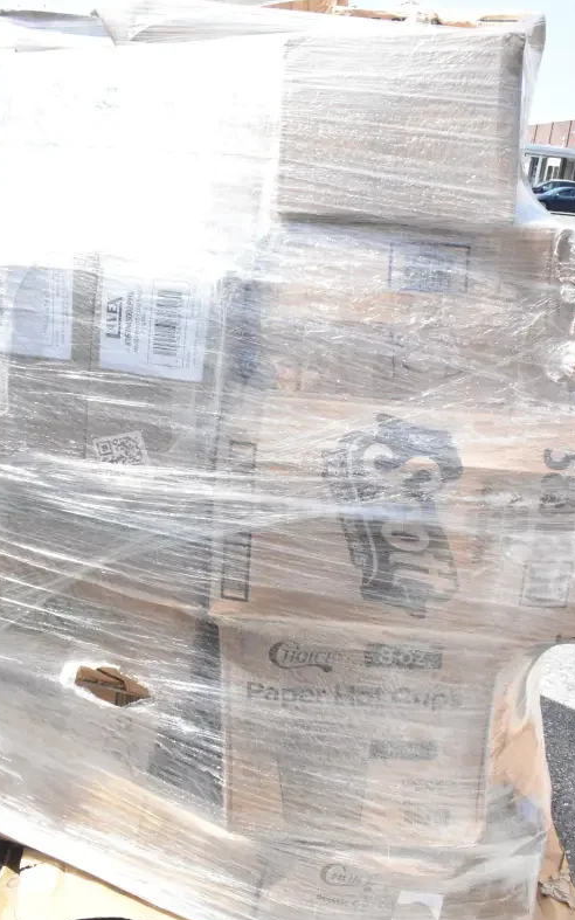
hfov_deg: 39.4
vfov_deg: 59.6
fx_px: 802
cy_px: 440
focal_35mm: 32
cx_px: 271
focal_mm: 18
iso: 6400
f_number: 18
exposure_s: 1/1250
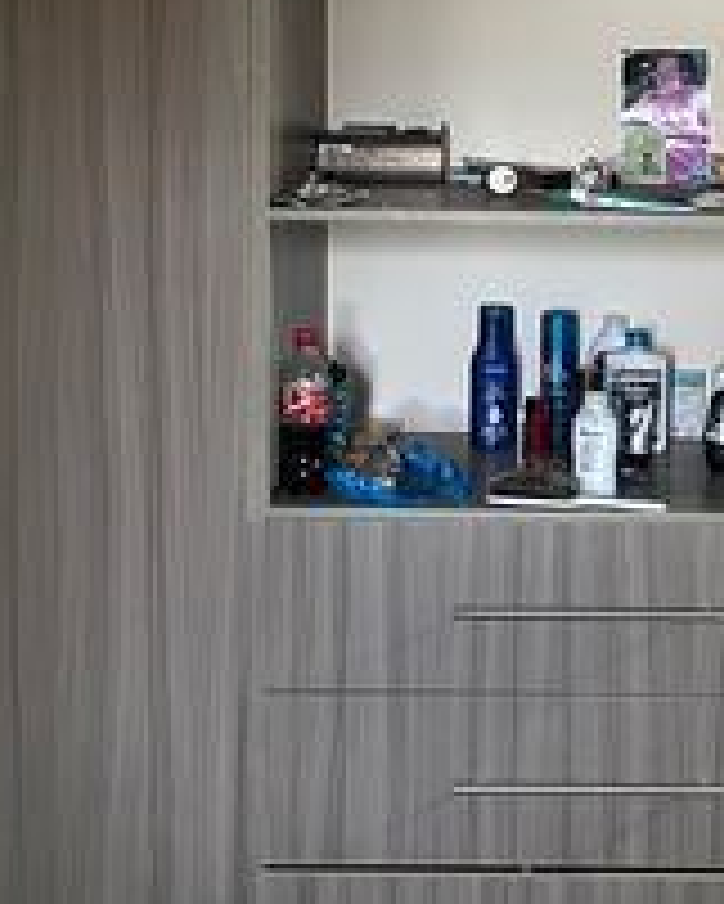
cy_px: 227
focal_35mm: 84
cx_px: 643
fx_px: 2248
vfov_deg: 22.5
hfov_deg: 18.0
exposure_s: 1/30
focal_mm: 5.7
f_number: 1.5
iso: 500
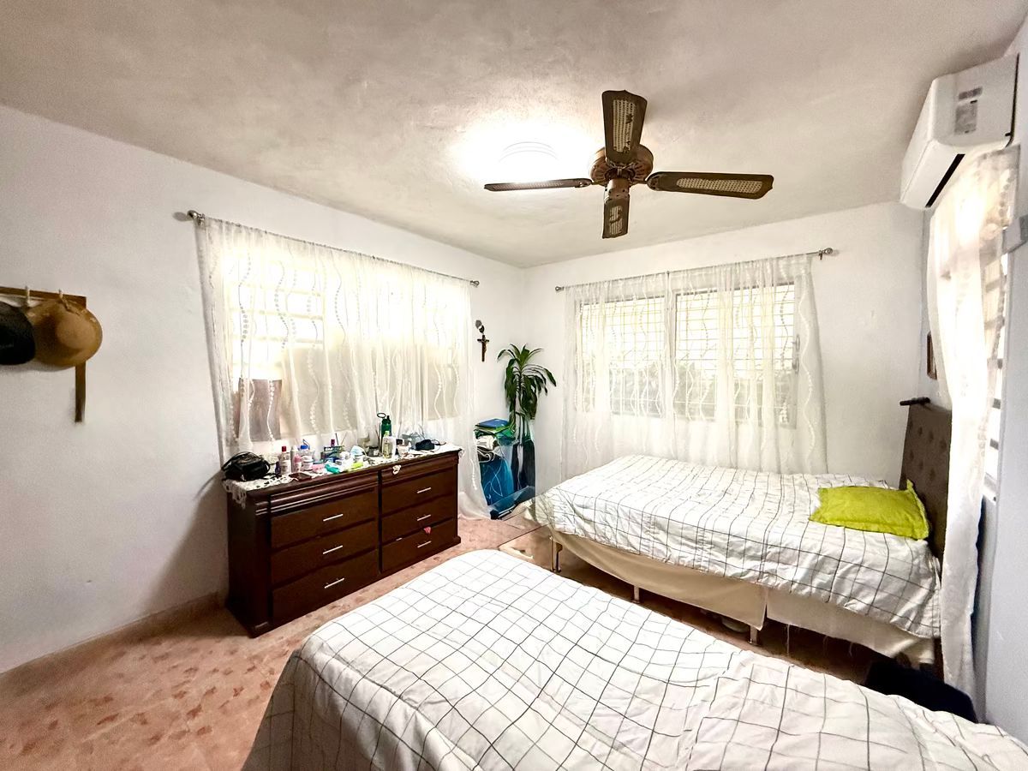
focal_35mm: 14
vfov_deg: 85.7
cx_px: 514
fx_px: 416
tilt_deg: -1.9
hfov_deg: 102.1
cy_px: 386
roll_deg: -0.3
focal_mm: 2.22
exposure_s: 1/60
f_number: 2.2
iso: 400
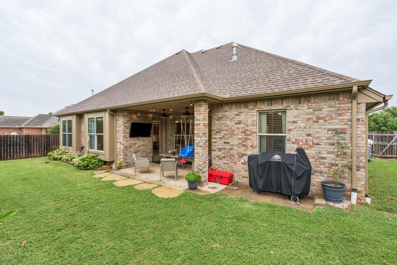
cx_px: 198
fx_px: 176
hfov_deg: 96.7
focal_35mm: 16
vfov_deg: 73.7
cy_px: 132
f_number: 8
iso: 200
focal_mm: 16
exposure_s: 1/25
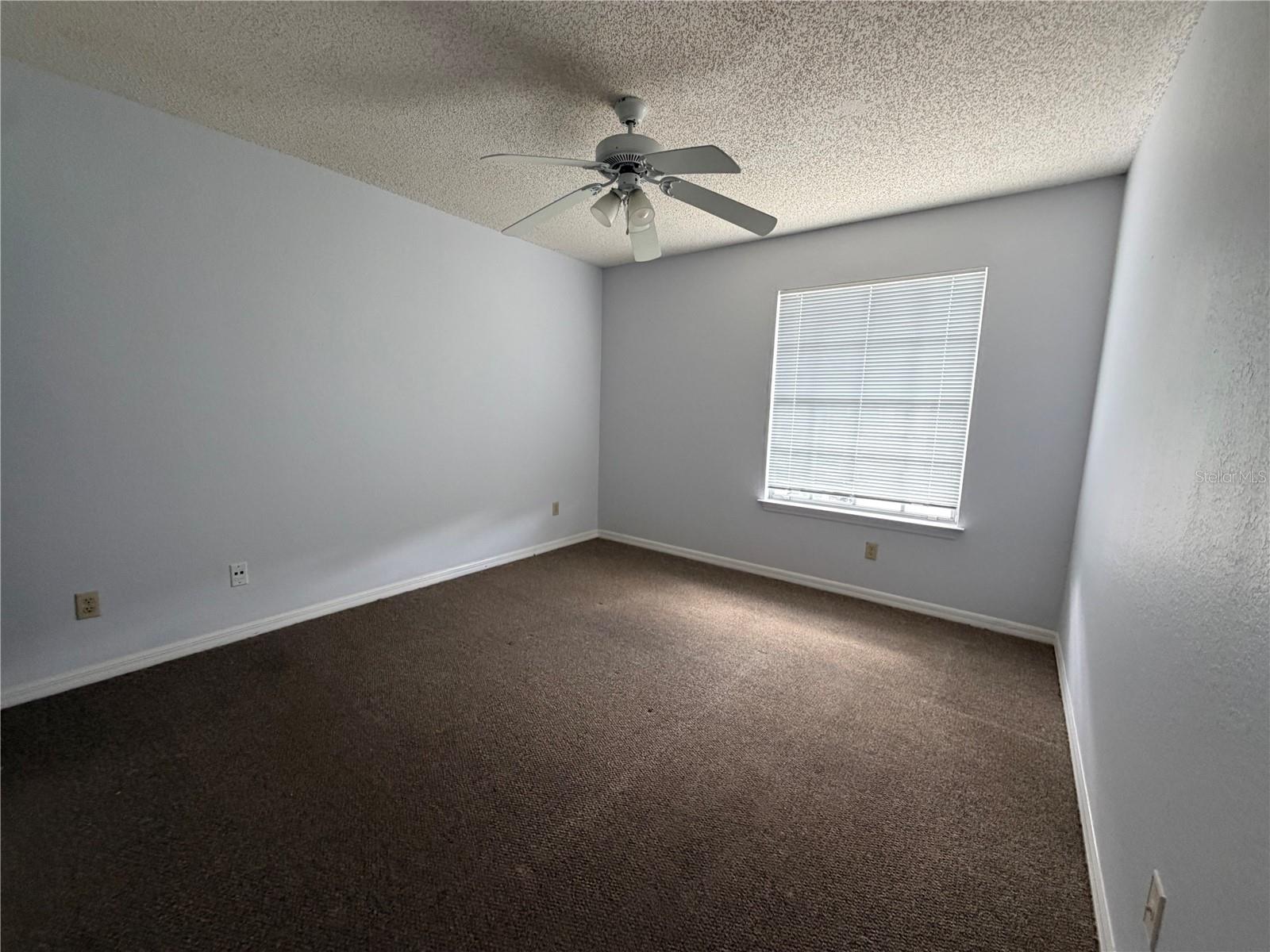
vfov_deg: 85.7
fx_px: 514
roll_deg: -1.6
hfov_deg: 102.1
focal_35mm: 14
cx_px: 635
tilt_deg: -6.7
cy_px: 476
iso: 320
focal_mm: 2.22
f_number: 2.2
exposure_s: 1/120
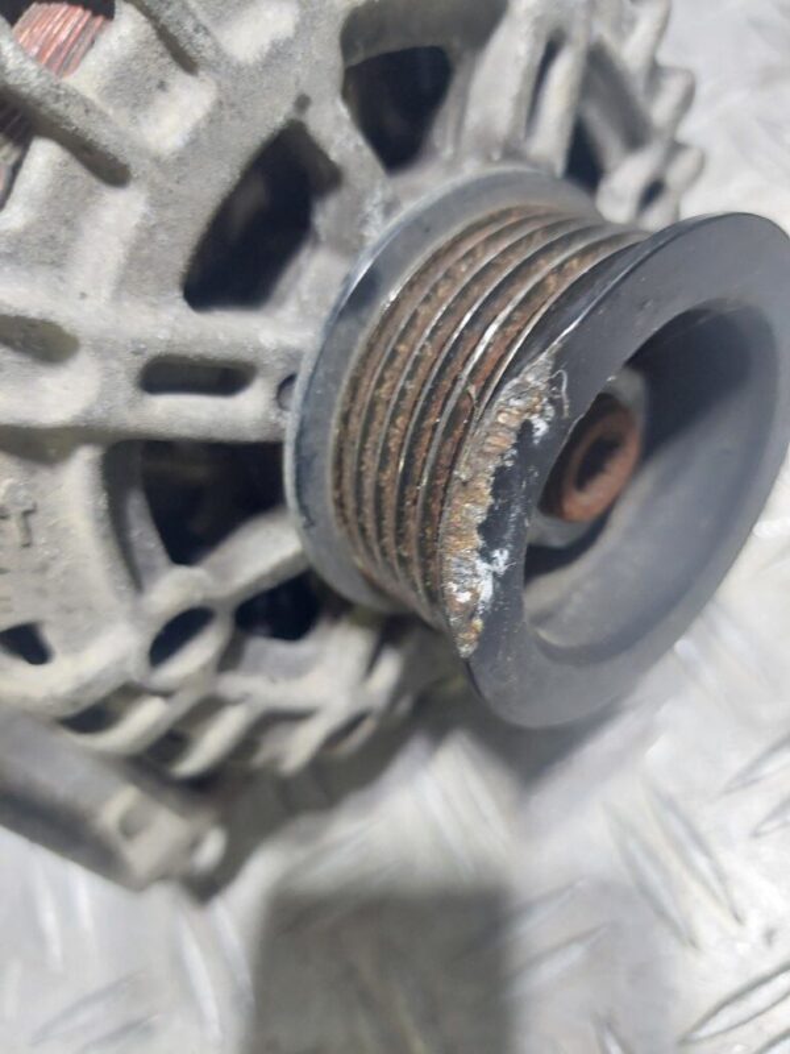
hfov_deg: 54.9
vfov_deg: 69.4
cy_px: 527
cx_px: 395
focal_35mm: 25
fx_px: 761
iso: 400
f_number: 1.8
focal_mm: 5.23
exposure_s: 1/50
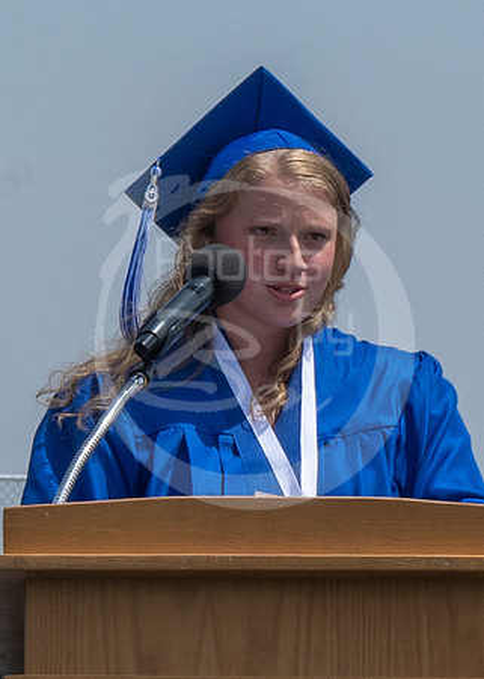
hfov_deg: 2.1
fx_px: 13384
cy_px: 418
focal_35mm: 695
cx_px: -117
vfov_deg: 2.9
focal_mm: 97
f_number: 14
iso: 200
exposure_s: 1/250
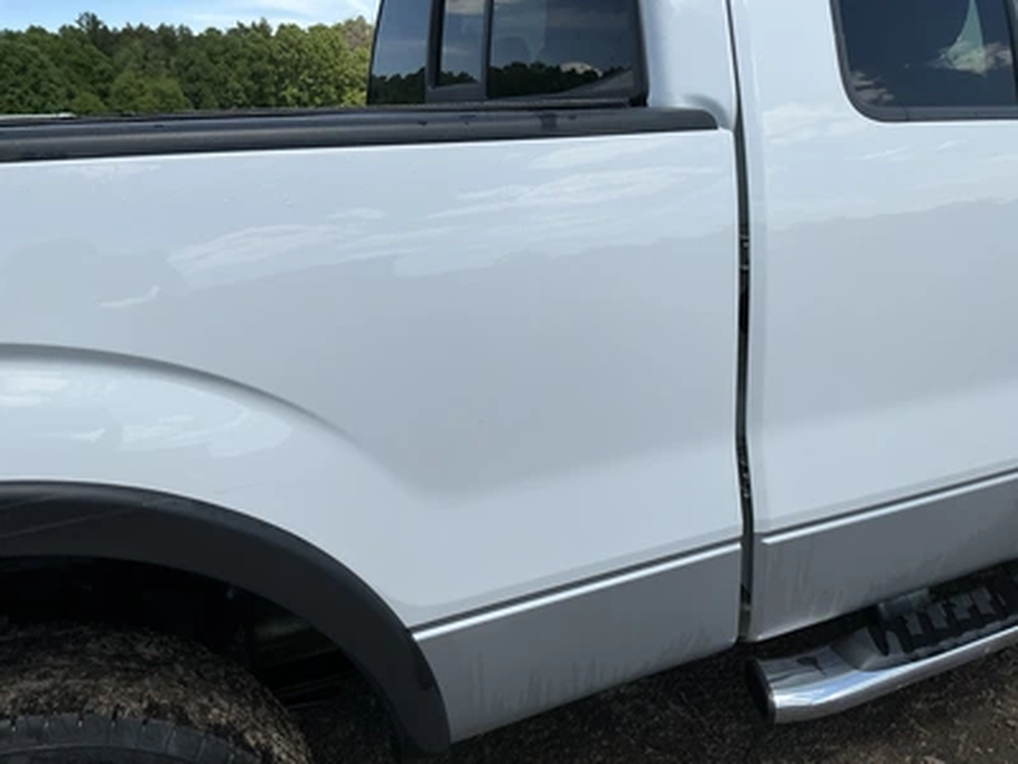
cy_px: 382
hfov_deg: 63.4
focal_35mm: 28
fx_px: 823
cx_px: 509
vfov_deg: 49.7
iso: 25
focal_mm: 3
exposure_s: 1/1626
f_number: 1.8
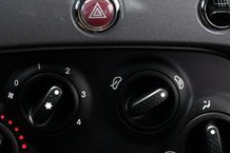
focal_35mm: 106
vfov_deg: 12.7
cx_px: 64
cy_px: -17
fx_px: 677
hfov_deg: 19.2
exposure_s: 1/250
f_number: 6.3
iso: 200
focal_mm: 18
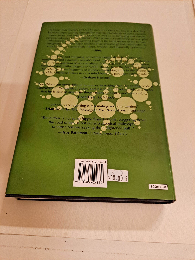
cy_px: 130
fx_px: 188
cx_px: 98
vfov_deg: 69.4
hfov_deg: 54.9
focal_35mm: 25
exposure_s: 1/24
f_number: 2
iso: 320
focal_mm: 4.6
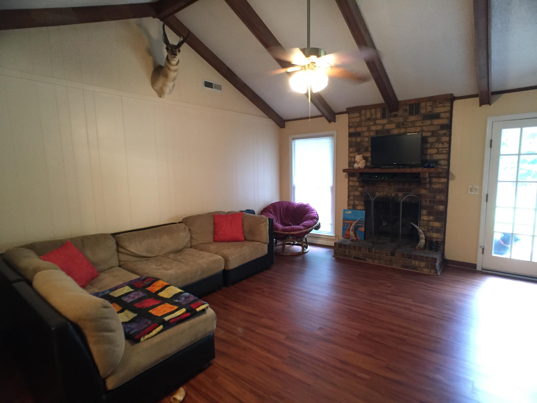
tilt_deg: -7.7
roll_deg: -0.2
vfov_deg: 48.2
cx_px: 268
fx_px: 450
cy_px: 202
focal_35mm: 29
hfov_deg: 61.7
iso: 250
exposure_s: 1/20
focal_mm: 4.15
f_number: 2.2
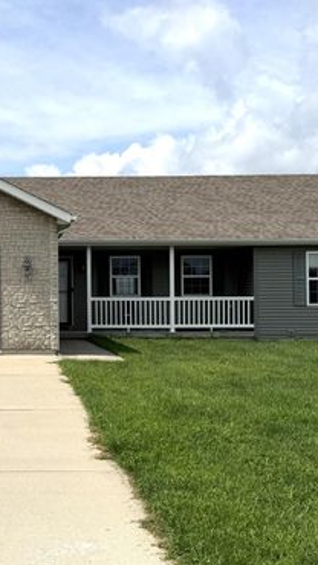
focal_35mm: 53
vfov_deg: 39.2
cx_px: 24
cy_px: 285
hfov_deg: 22.0
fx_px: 795
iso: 80
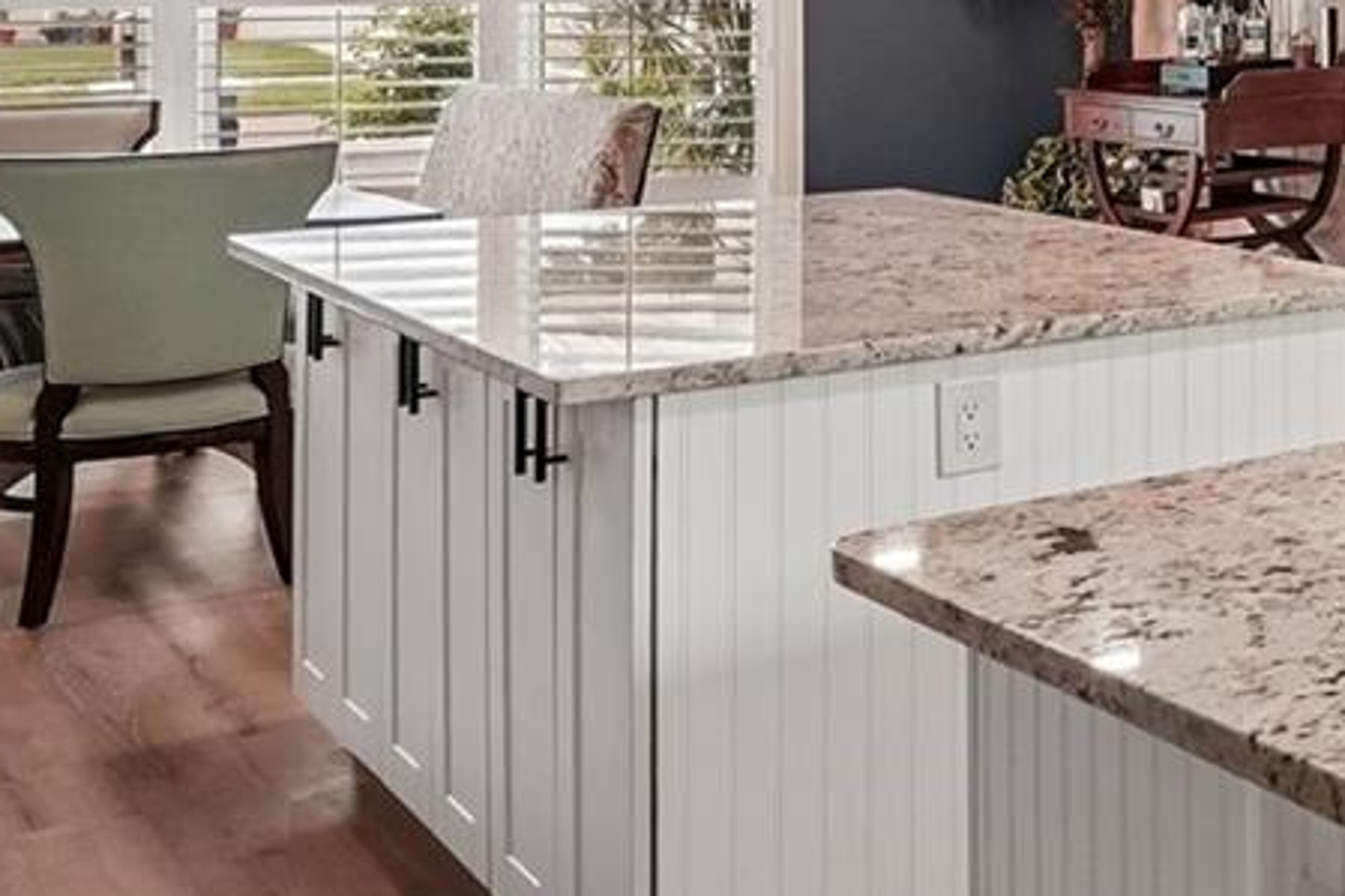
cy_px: -9
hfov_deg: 24.8
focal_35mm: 57
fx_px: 2129
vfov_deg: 22.8
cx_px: 2130
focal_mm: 16
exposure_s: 1/30
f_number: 8
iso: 400
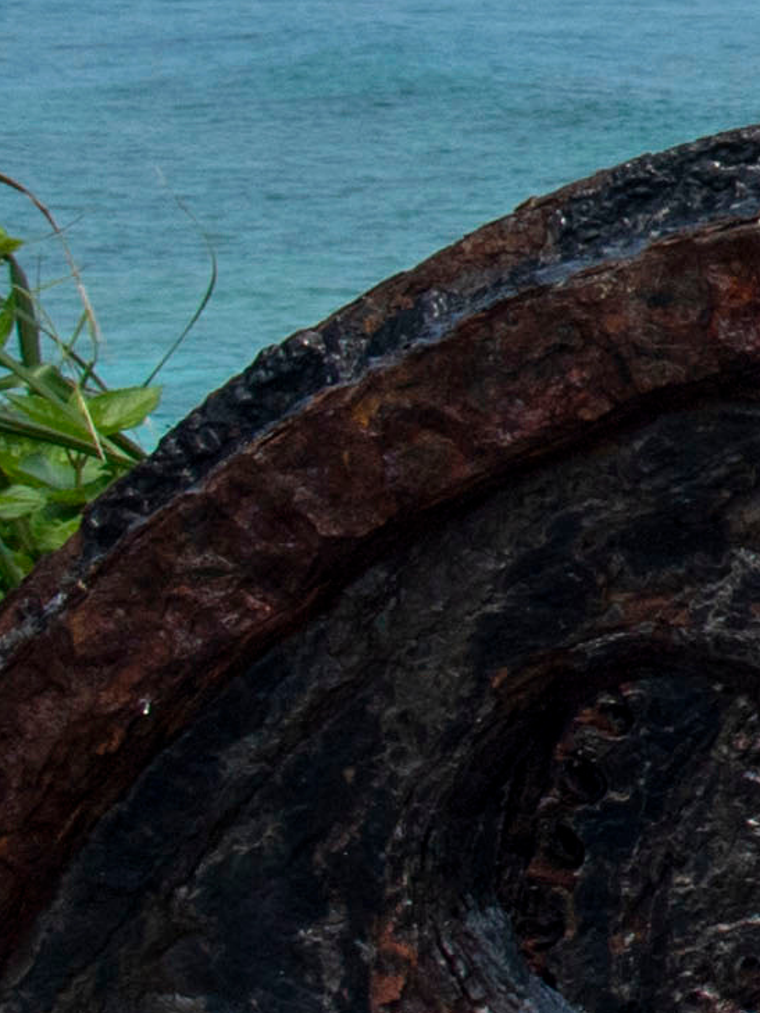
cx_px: 2397
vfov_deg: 8.4
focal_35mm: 235
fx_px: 6877
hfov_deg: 5.8
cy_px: 99
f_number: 10
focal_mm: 32
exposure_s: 1/400
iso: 200
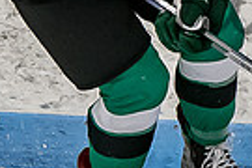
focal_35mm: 1553
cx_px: 118
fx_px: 10870
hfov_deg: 1.3
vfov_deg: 0.9
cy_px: -15
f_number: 4
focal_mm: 122
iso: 2500
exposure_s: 1/800
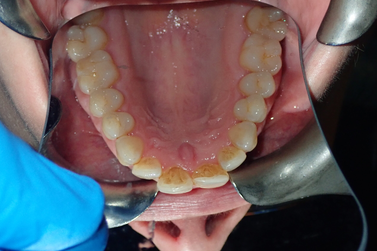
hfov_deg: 24.2
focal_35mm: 84
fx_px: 880
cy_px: 139
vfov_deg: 16.3
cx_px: 190
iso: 800
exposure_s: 1/80
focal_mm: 14.41
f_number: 13
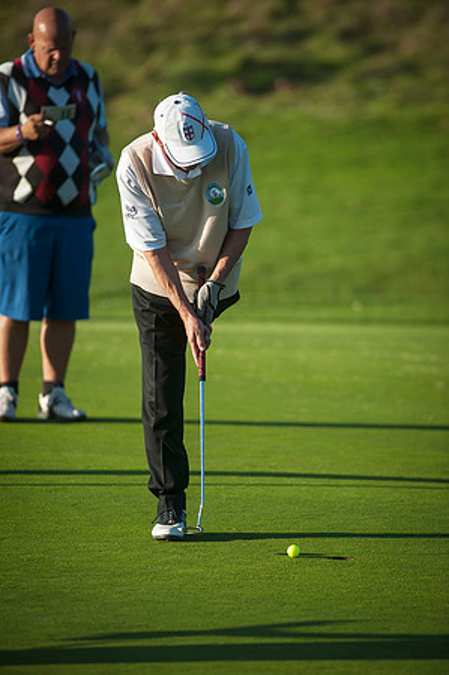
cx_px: 224
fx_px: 5625
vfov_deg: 6.9
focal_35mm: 300
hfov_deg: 4.6
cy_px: 338
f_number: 4.5
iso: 200
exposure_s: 1/1600
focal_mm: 300
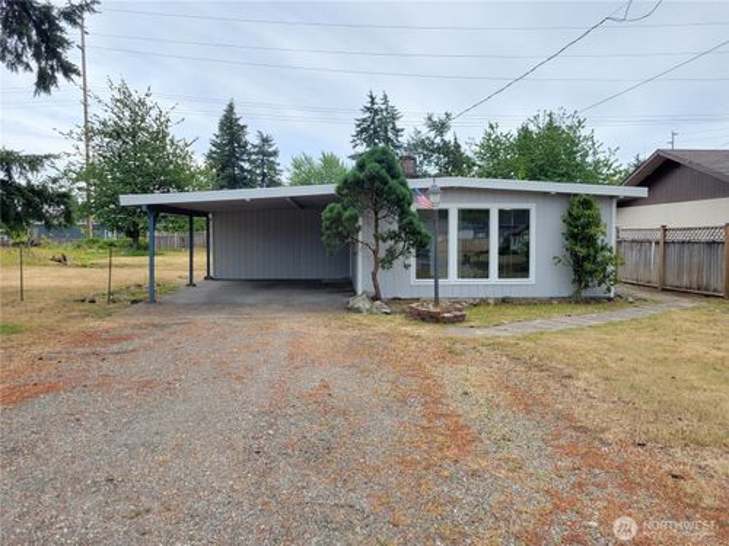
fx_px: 548
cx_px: 364
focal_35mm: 26
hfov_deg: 67.3
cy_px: 273
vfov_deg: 53.1
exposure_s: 1/880
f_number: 1.8
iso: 40
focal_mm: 5.4
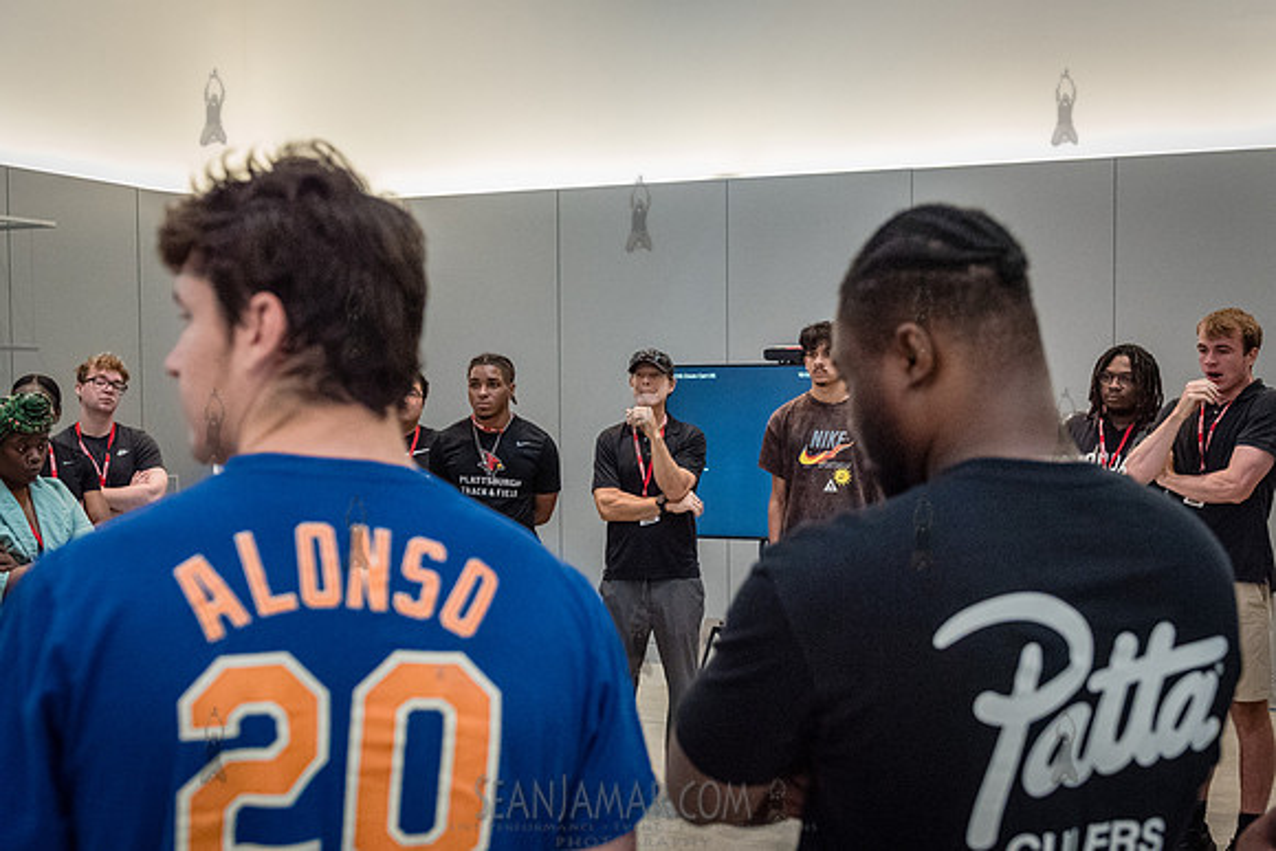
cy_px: 459
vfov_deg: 31.1
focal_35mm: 43
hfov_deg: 45.3
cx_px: 639
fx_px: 1530
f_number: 3.5
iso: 6400
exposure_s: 1/320
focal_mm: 35
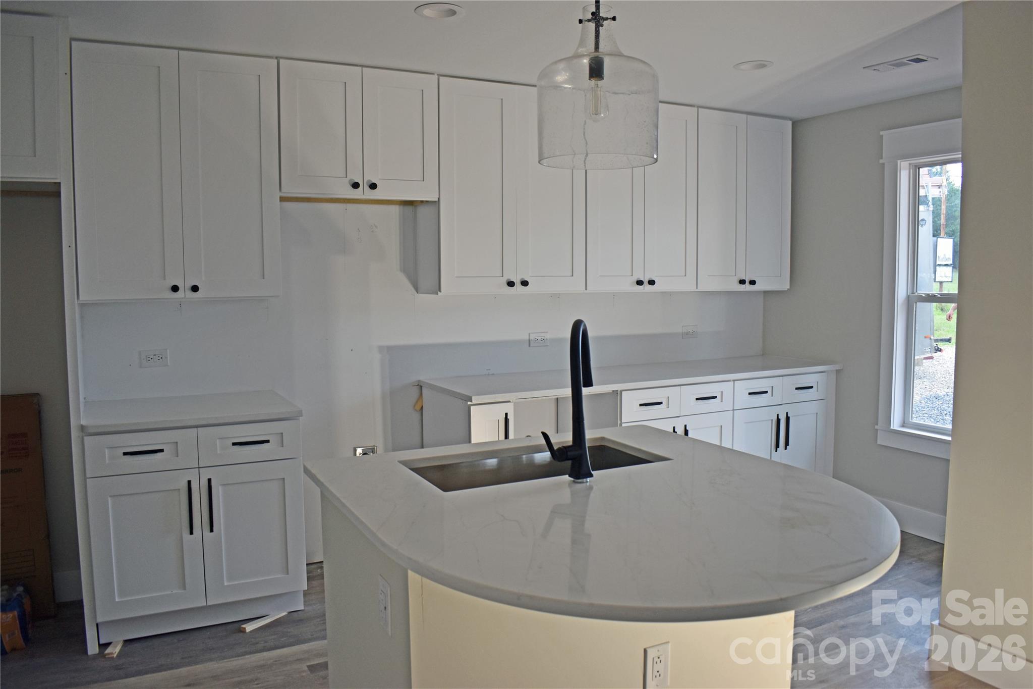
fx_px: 775
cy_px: 344
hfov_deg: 67.4
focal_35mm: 27
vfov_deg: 47.9
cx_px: 516
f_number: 4.5
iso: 400
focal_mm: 18
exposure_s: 1/80
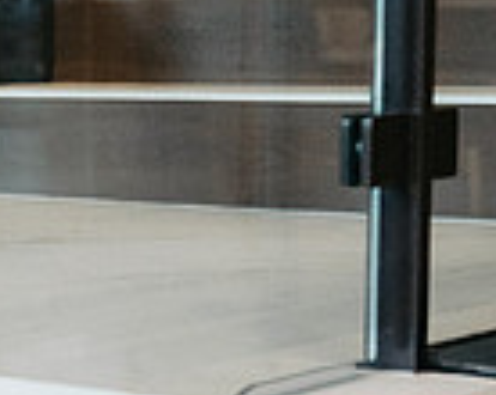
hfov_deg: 12.5
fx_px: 2082
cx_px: -385
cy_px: 314
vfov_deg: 10.8
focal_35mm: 142
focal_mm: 36
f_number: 2.8
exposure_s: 1/800
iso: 2000
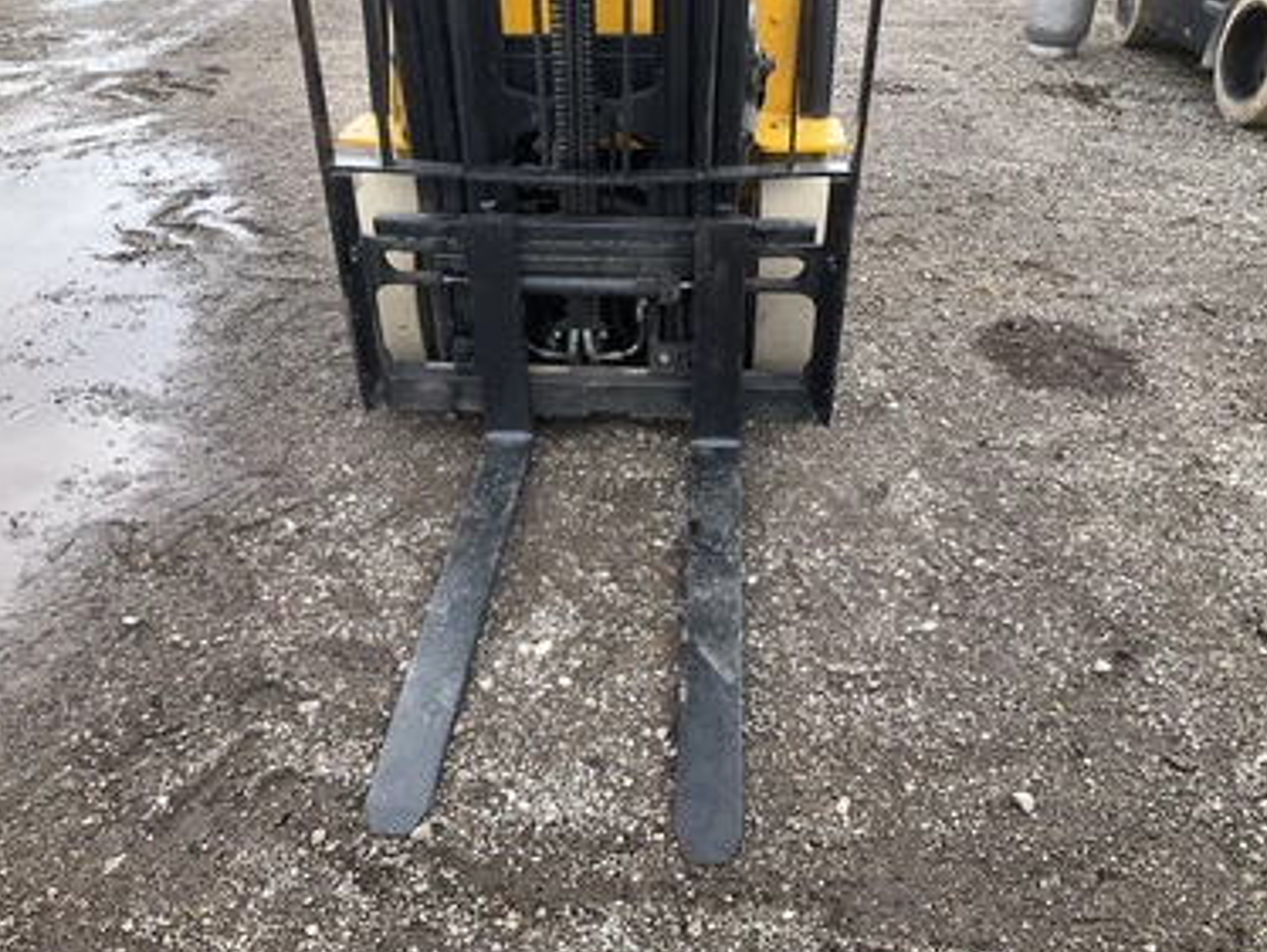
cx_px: 610
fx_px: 1135
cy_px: 505
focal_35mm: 31
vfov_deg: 45.5
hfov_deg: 58.3
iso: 25
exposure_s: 1/324
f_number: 1.8
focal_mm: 3
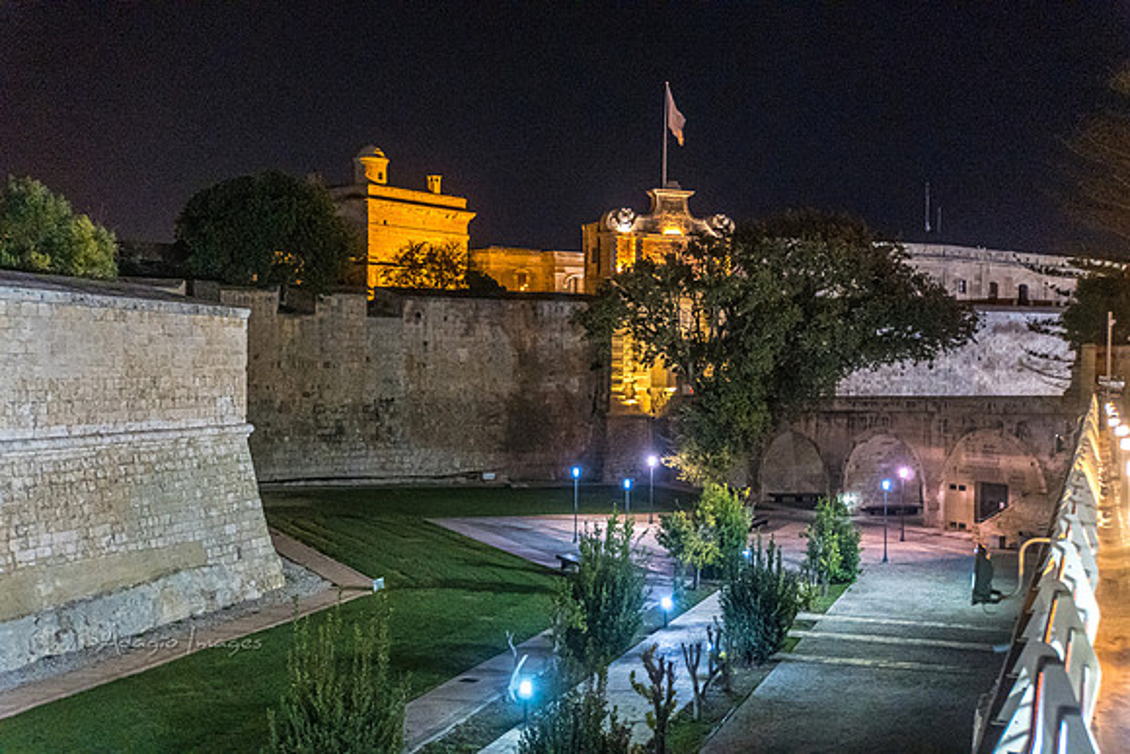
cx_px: 565
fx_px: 1319
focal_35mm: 42
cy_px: 377
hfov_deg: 46.4
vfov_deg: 31.9
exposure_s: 1/10
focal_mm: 28
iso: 6400
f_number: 4
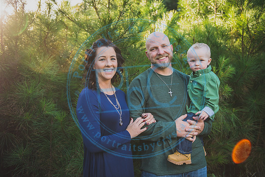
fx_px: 280
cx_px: 132
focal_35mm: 38
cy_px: 88
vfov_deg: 35.1
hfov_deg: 50.7
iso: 200
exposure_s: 1/200
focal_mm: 38
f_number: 2.8
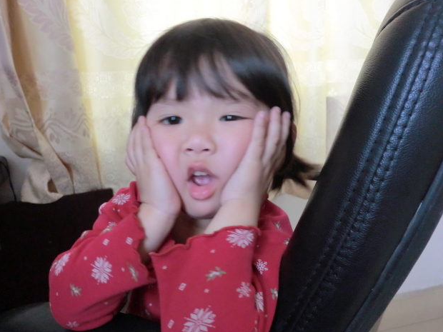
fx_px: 410
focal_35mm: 32
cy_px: 169
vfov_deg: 44.2
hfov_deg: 56.8
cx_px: 215
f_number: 2.9
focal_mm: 5.64
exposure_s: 1/60
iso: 320
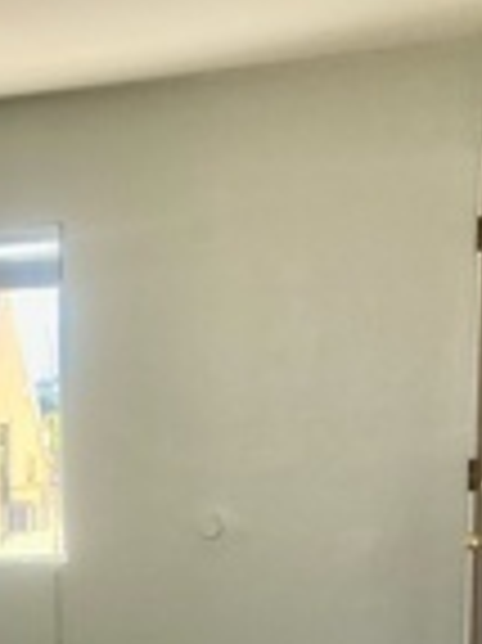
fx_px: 1692
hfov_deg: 15.2
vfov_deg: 20.1
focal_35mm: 91
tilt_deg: -13.1
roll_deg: +3.5
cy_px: 793
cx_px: -214
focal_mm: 4.25
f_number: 1.8
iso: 64
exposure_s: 1/121
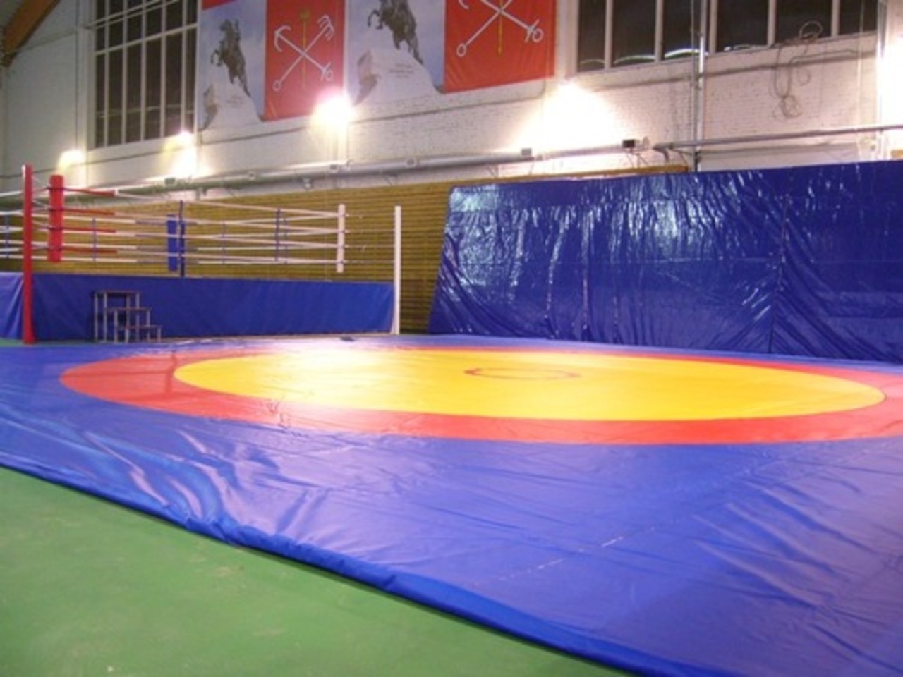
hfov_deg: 52.6
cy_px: 338
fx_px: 913
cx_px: 452
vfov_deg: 40.7
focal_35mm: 35
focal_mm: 5.8
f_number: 2.8
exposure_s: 1/8
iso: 200
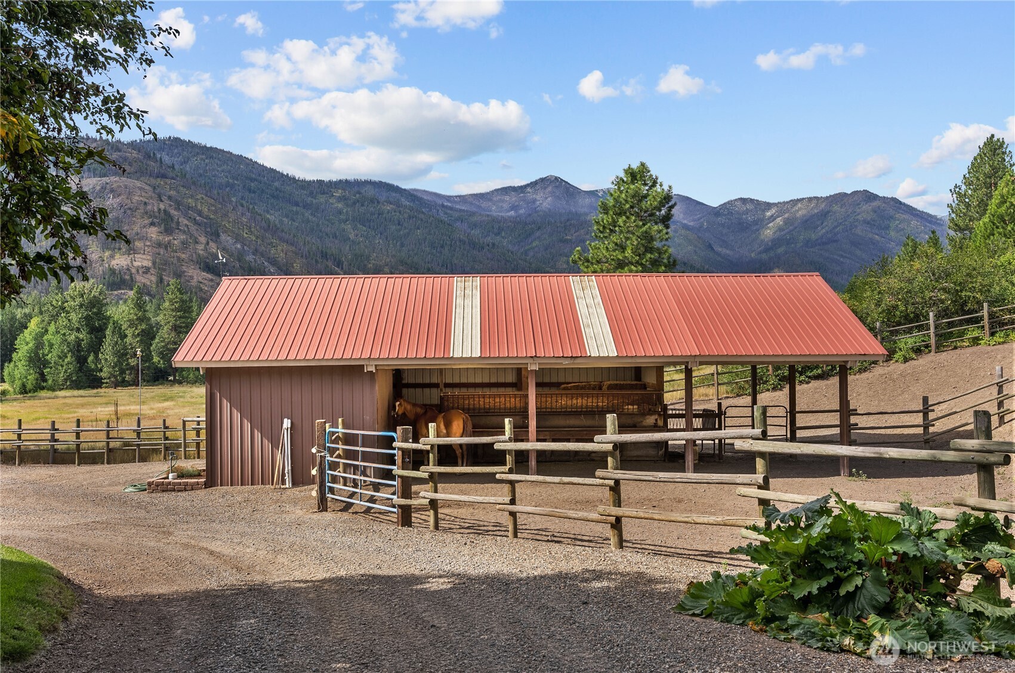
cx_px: 508
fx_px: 932
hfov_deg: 57.2
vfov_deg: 39.7
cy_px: 336
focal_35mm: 33
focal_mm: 33.1
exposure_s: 1/160
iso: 100
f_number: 5.6
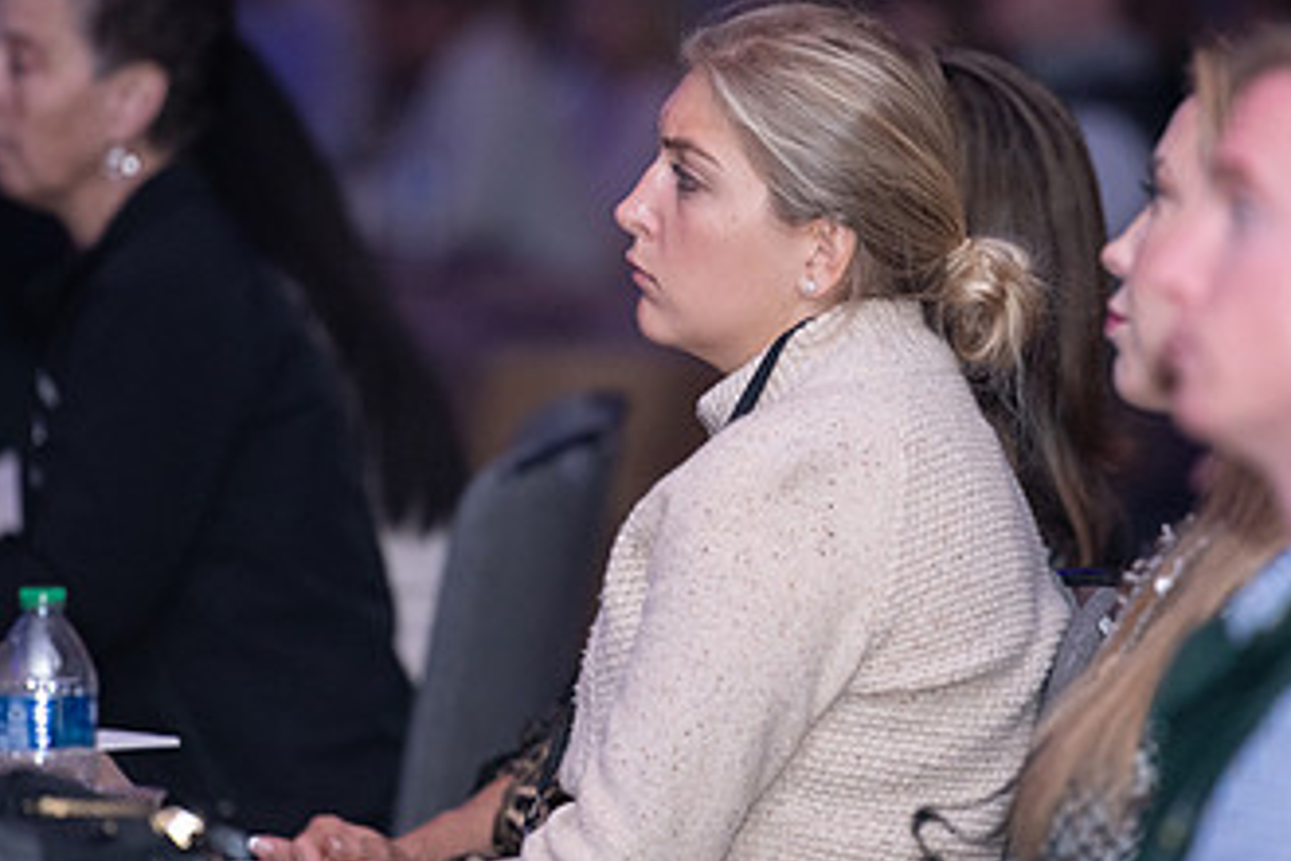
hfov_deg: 5.9
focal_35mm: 352
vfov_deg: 3.9
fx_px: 12622
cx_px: 720
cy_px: 436
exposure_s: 1/250
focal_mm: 200
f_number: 3.2
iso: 1600
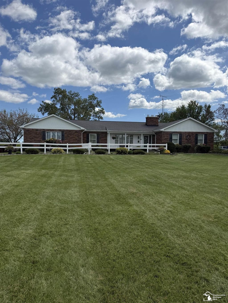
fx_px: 211
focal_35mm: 24
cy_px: 152
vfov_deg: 71.6
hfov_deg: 56.8
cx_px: 114
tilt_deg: -1.9
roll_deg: -0.7
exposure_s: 1/6711
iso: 80
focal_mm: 6.76
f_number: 1.78
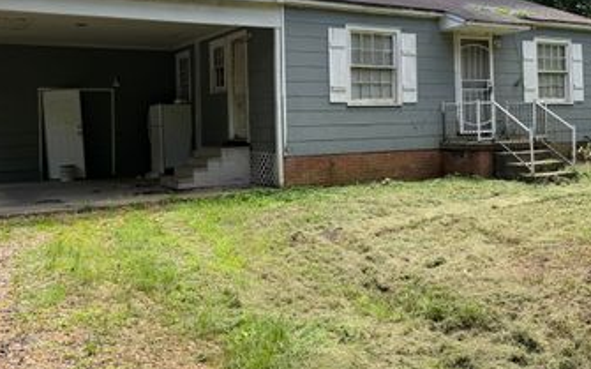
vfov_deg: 33.1
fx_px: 612
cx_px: 309
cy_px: 107
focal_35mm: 38
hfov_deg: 51.5
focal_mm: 6.76
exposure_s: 1/1385
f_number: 1.78
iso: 100
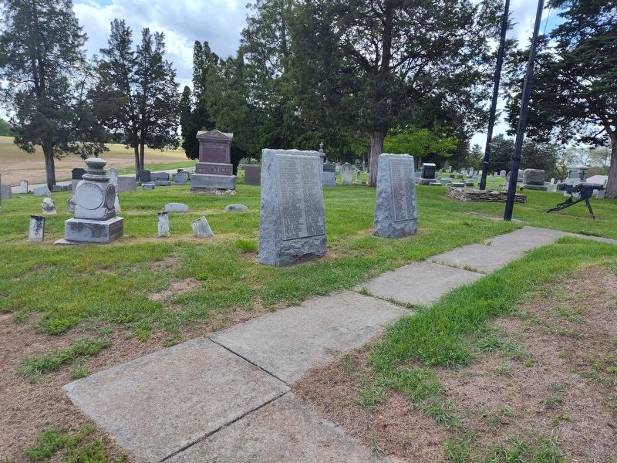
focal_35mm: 23
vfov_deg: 58.9
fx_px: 410
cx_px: 308
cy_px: 232
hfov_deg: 73.9
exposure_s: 1/860
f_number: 1.8
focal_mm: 5.56
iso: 100
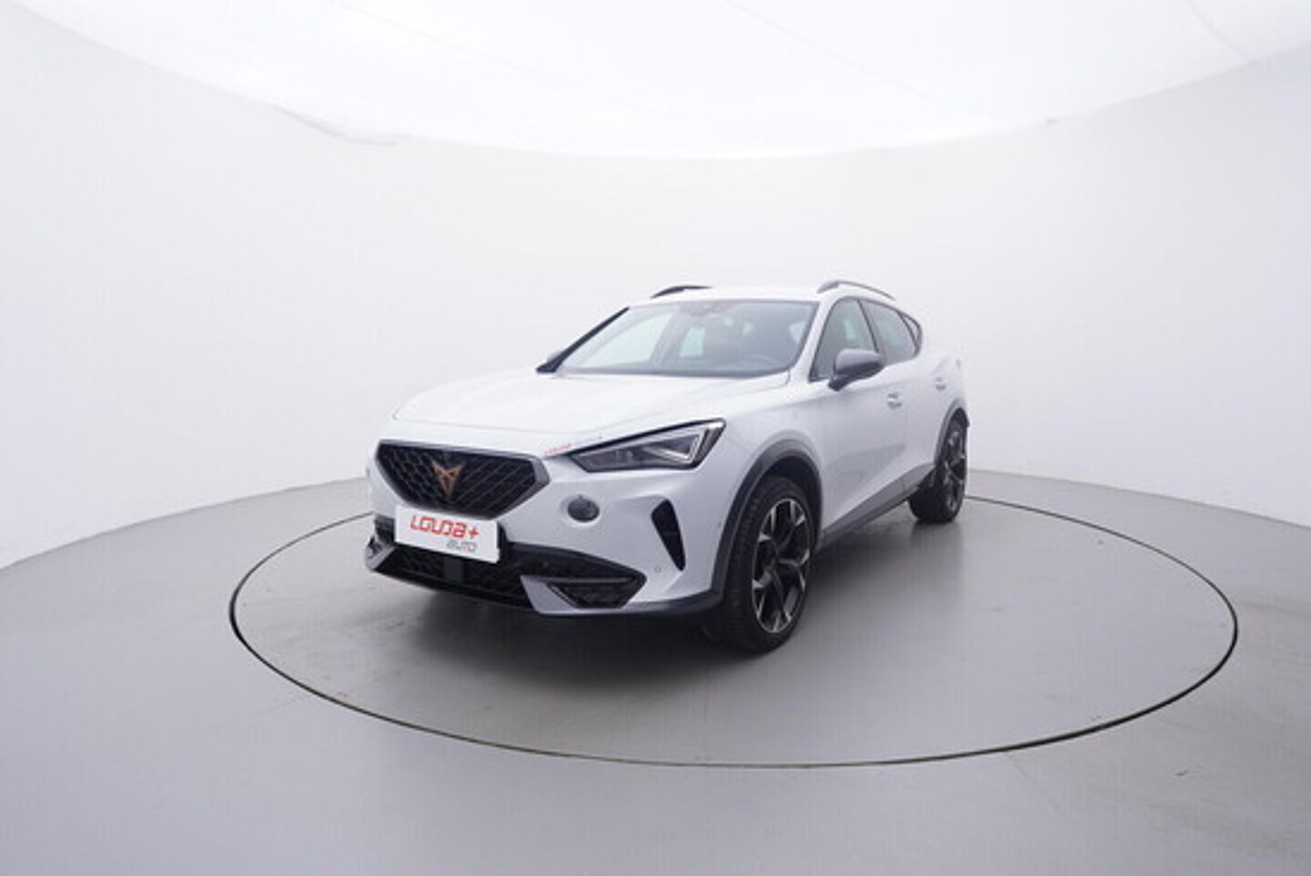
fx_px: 820
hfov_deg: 77.3
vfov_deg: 56.2
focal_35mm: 22
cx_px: 656
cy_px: 438
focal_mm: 15
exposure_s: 1/80
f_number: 5
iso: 200
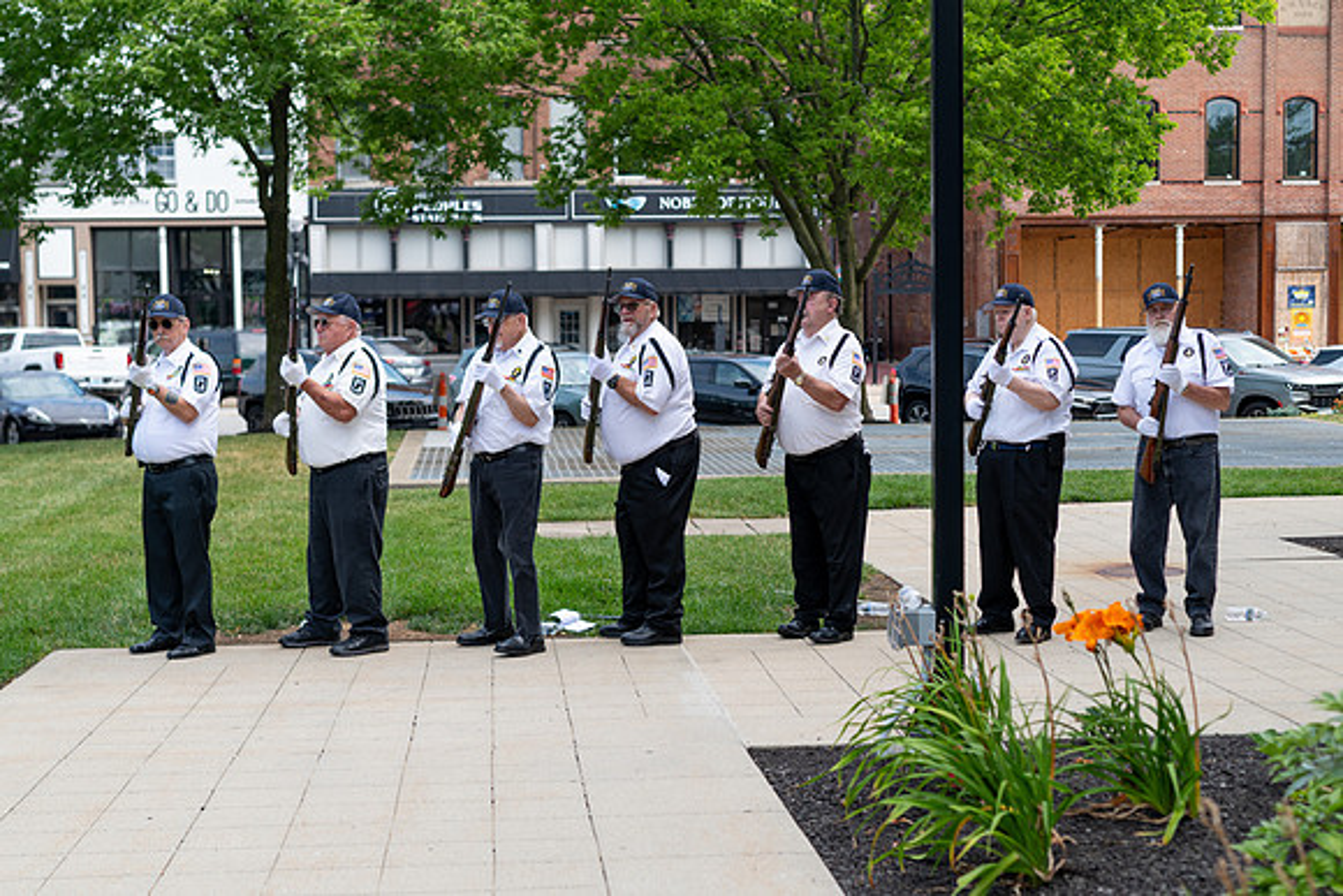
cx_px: 647
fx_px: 2234
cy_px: 458
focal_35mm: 60
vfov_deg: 22.7
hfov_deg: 33.5
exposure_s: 1/500
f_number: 3.5
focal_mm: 50
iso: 100
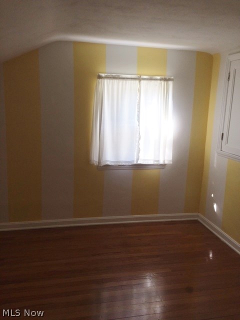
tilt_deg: -11.9
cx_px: 120
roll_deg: -1.1
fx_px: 268
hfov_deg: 48.2
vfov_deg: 61.7
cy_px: 160
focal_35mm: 29
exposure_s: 1/120
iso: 50
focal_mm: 4.15
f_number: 2.2
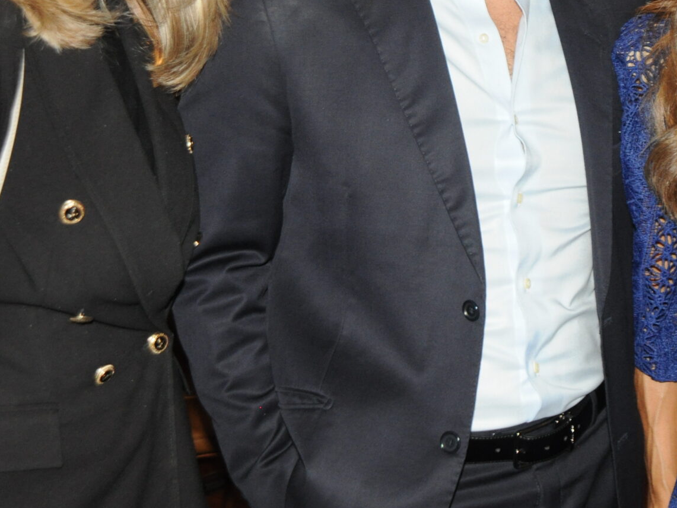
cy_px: 37
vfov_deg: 17.3
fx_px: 1643
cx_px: 417
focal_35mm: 84
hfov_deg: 23.2
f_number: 4
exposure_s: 1/60
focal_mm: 26
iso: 800
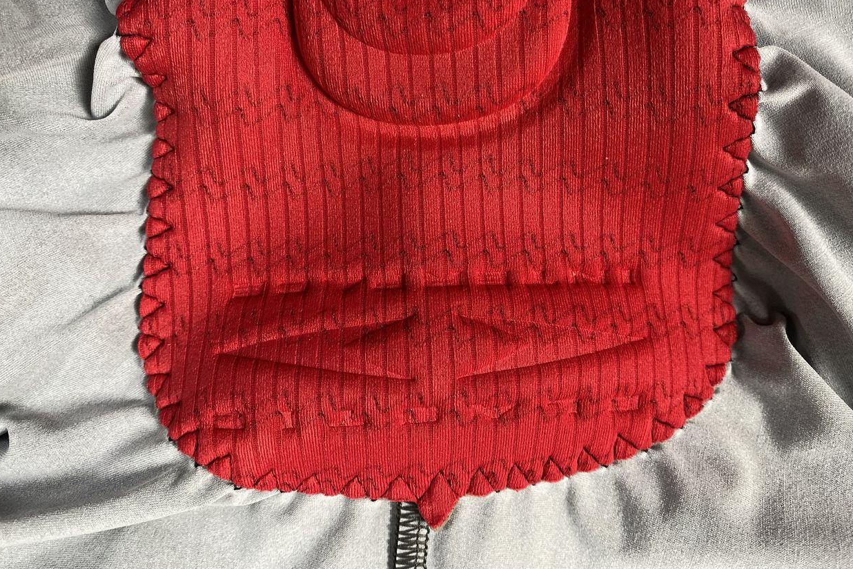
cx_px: 424
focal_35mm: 28
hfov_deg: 65.5
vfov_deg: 46.3
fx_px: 663
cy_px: 241
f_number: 1.8
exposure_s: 1/117
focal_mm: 4.25
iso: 125
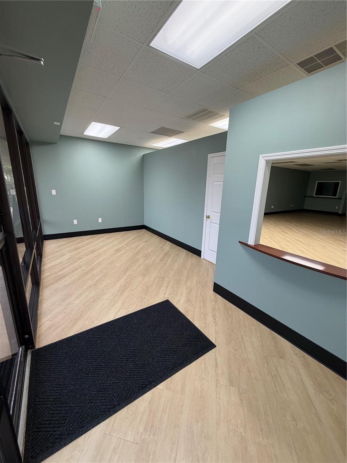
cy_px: 232
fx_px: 187
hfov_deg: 85.7
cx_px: 174
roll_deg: -2.8
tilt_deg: -14.7
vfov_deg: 102.1
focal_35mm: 14
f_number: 2.2
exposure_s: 1/120
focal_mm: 2.22
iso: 160
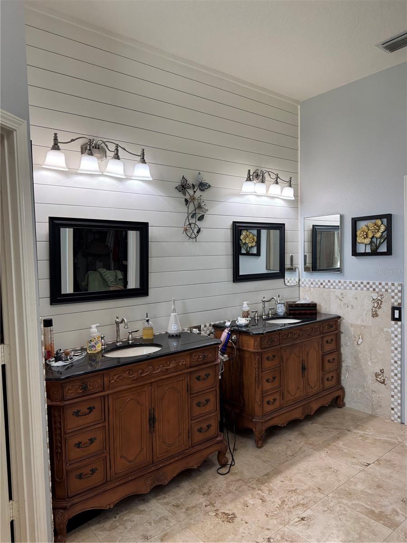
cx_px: 204
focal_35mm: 24
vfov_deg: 71.6
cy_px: 272
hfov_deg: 56.8
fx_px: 376
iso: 160
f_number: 1.78
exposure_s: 1/120
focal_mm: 6.76
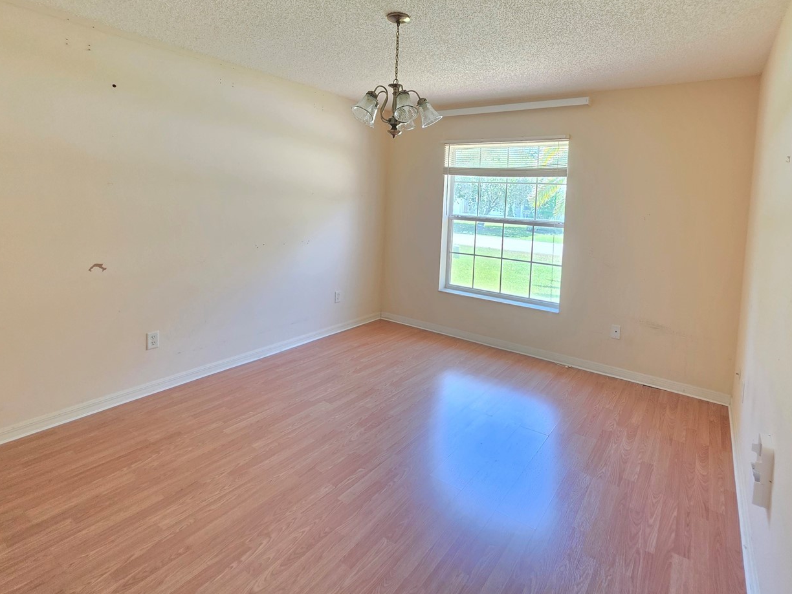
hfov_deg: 90.7
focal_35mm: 17
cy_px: 221
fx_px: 389
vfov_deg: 73.4
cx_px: 438
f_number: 1.9
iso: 200
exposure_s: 1/120
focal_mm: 2.2
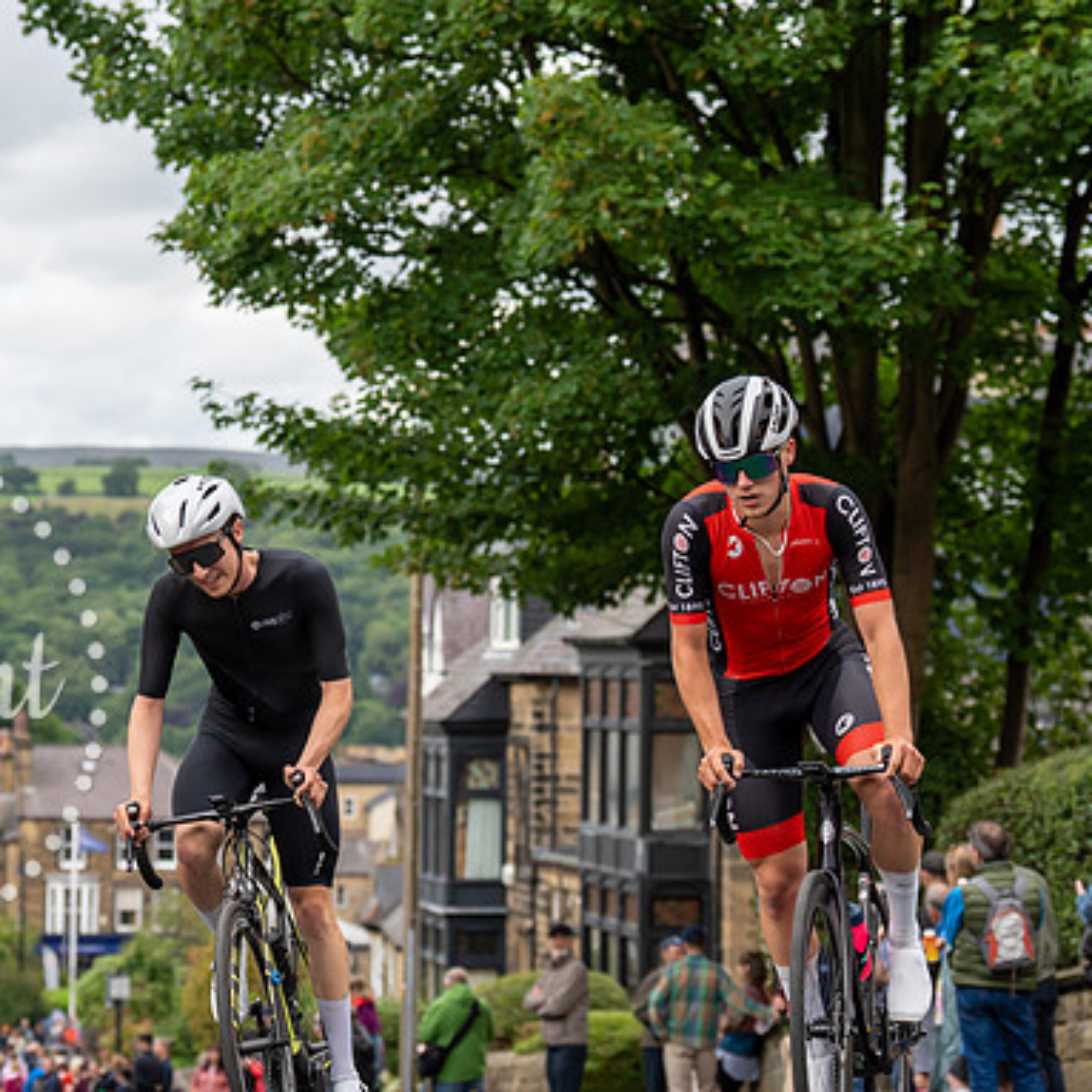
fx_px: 4211
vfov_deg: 14.8
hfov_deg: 14.7
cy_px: 437
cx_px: 325
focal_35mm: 118
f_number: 3.5
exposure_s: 1/800
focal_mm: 74
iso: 400
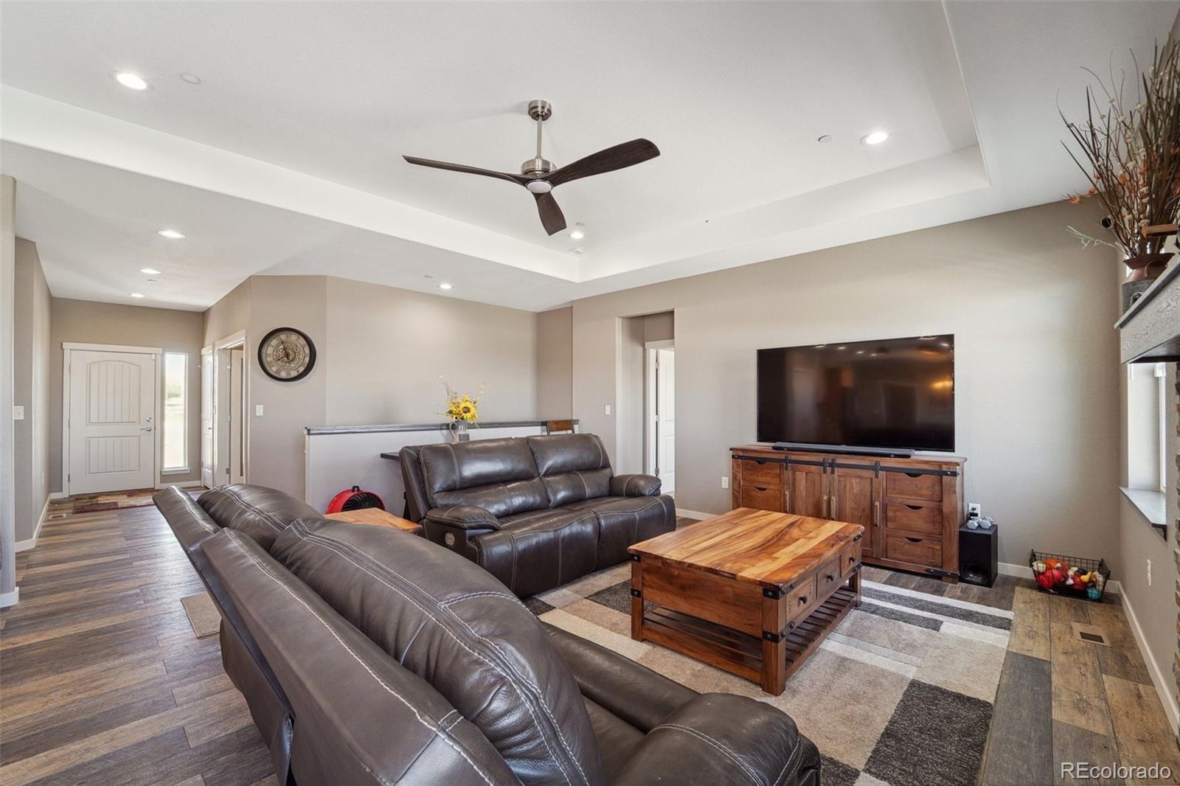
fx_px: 459
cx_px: 590
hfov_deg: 104.3
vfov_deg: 81.2
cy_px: 393
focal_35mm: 14
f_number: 11
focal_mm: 14
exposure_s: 1/8
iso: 400
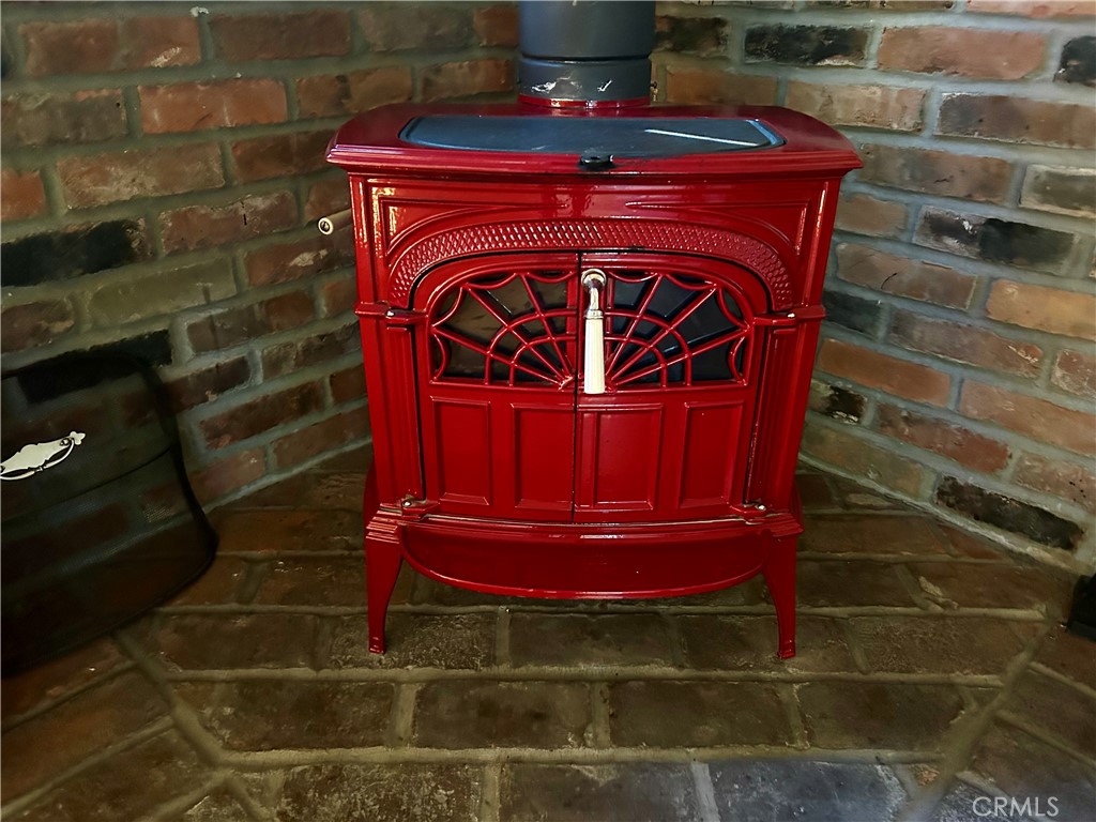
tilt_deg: -28.6
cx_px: 548
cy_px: 411
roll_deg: -0.9
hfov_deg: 67.3
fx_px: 823
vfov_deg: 53.1
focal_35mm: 26
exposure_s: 1/30
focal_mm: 5.7
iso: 800
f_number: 1.5
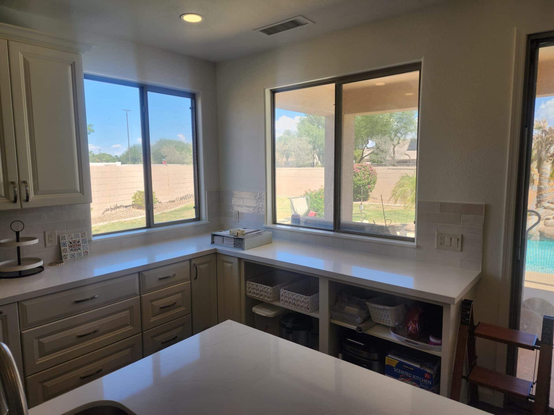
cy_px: 208
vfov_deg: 58.9
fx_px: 368
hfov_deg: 73.9
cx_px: 277
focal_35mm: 23
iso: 12
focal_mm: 6.4
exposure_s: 1/183
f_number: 1.8
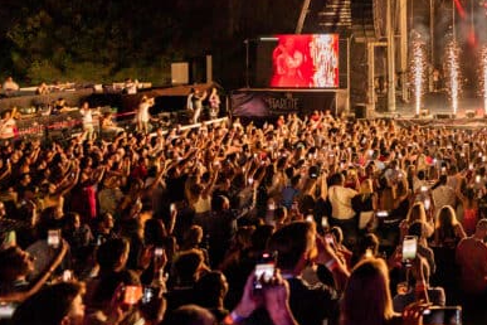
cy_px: 14
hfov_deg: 35.3
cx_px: 635
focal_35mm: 37
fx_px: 500
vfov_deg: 33.4
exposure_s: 1/200
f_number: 1.8
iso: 500
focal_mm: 14
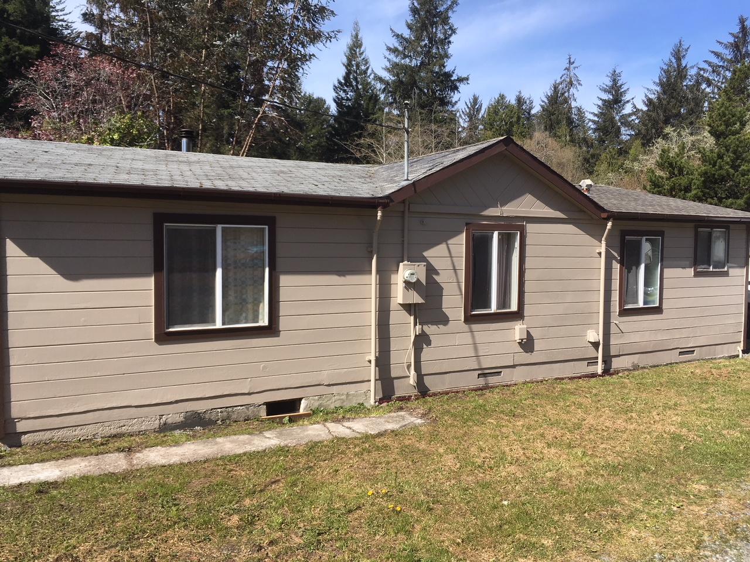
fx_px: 628
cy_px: 281
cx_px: 375
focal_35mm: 29
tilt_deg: -3.3
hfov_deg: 61.7
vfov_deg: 48.2
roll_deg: -0.3
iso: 25
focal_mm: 4.15
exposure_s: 1/1183
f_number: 2.2
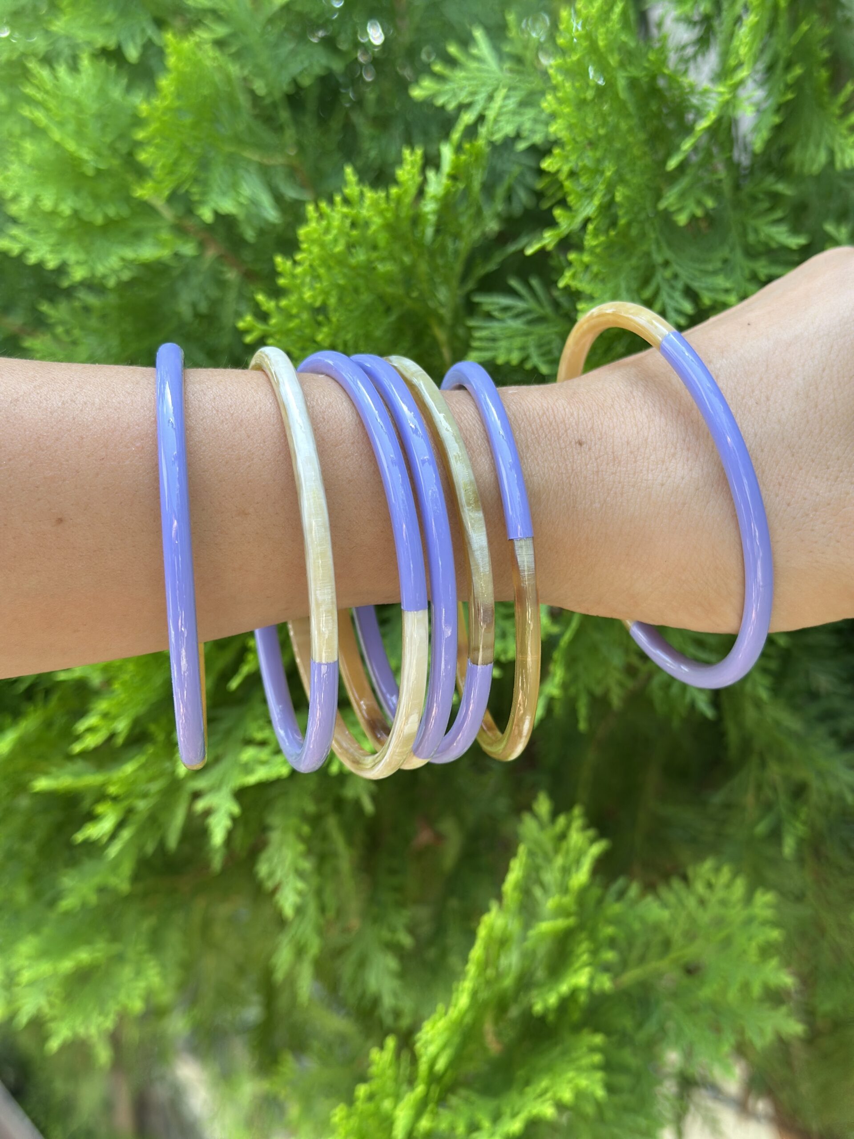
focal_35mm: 48
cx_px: 427
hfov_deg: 30.3
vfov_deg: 39.7
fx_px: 1579
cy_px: 570
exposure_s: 1/248
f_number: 1.78
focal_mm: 6.86
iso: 80
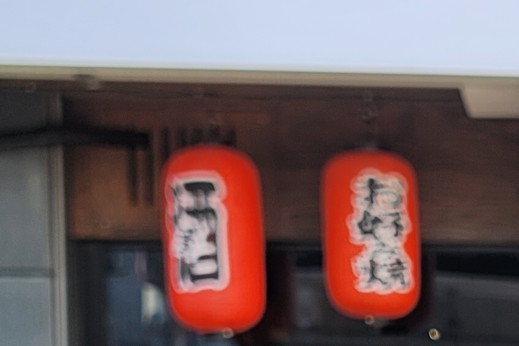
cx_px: 791
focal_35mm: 123
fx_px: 1773
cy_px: 521
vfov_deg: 10.7
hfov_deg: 15.3
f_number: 1.8
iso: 20
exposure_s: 1/189
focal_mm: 7
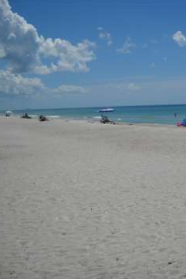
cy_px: 141
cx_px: 180
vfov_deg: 34.5
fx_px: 450
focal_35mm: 58
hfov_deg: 22.6
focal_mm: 6.72
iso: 64
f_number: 5.5
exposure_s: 1/957
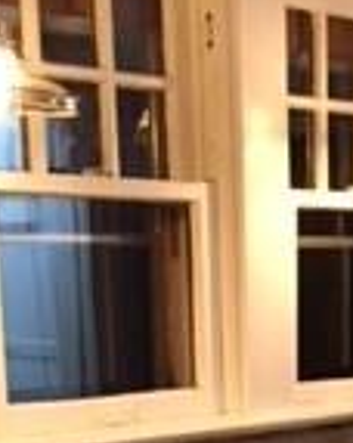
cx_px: 427
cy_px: 753
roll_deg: -0.6
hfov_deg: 11.9
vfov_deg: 13.8
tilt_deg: -16.4
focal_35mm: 127
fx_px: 1662
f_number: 2.2
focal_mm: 4.15
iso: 250
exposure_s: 1/24
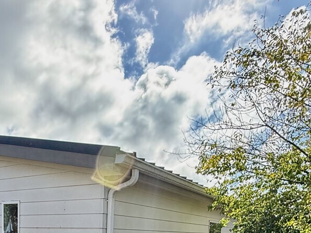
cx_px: 66
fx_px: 341
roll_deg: -0.6
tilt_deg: -6.8
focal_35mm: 38
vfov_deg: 31.4
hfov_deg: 46.6
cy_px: 283
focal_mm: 2.22
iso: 64
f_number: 2.2
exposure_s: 1/770
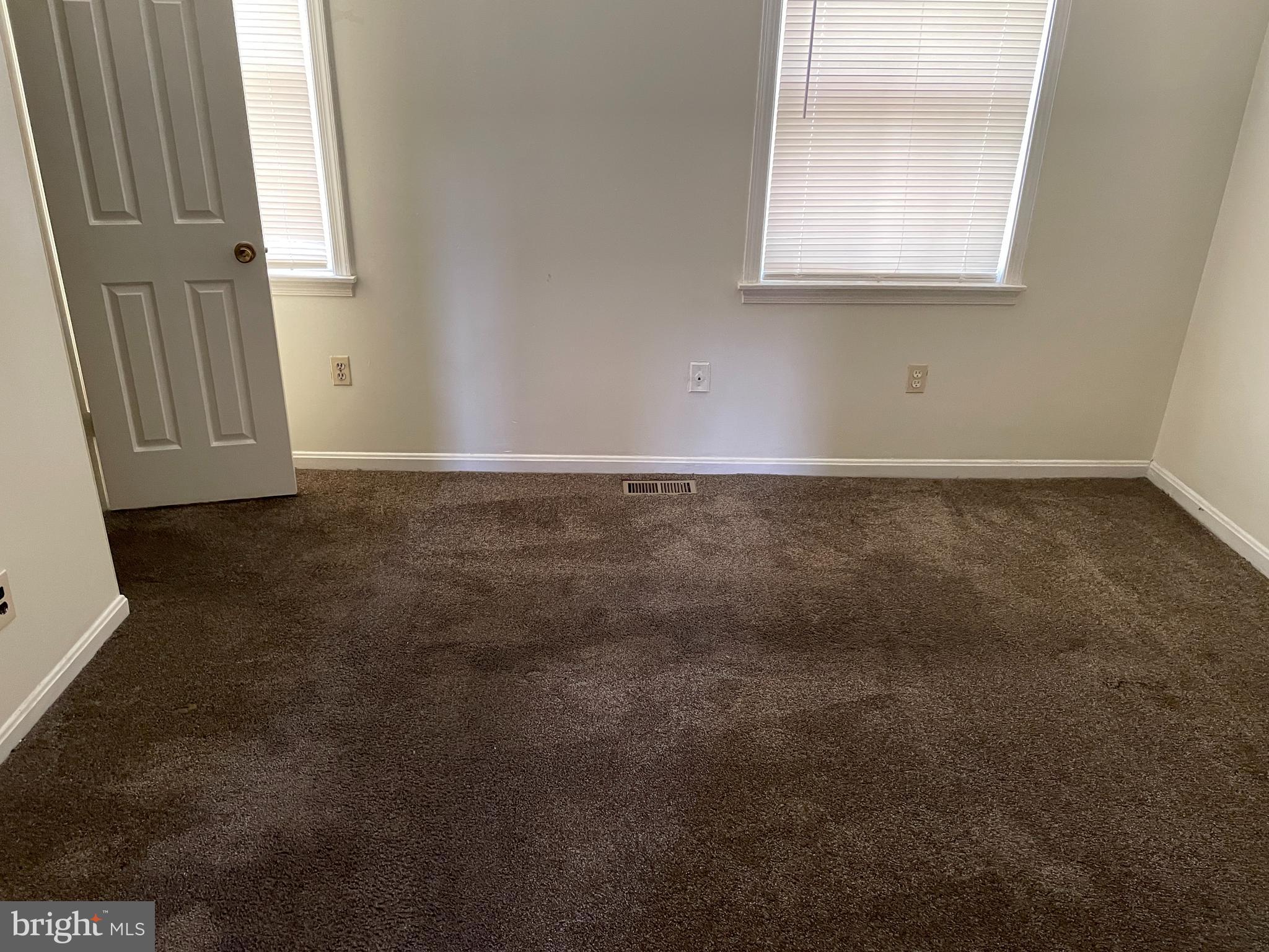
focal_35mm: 26
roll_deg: -1.0
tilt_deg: -22.3
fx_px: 953
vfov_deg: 53.1
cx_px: 634
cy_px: 476
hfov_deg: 67.3
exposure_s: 1/46
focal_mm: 4.2
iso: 500
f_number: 1.6
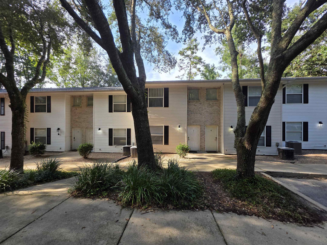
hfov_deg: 106.2
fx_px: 123
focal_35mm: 13
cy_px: 122
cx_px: 164
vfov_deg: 89.9
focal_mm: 2.2
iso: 40
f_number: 1.9
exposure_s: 1/277
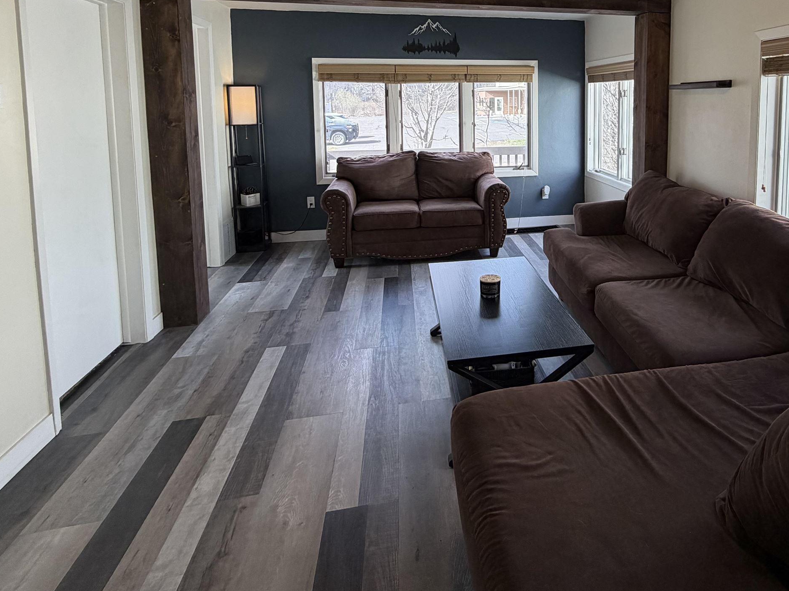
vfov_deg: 55.8
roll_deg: +0.3
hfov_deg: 71.8
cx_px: 523
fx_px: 524
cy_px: 143
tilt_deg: -4.5
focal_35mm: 23
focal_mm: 2.22
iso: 100
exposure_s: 1/120
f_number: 2.2
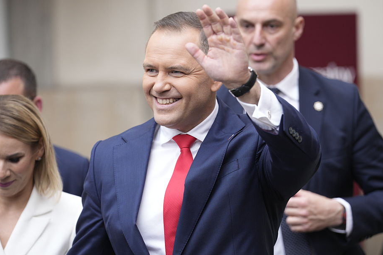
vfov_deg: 7.0
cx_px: 191
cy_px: 117
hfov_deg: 10.4
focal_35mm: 197
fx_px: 2096
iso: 1000
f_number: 3.5
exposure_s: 1/640
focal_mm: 175
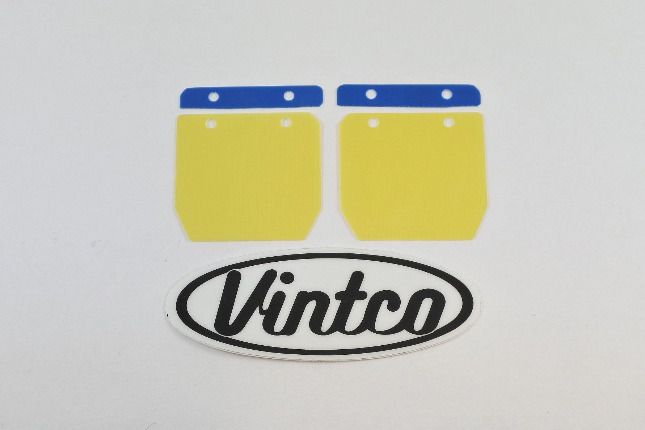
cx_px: 322
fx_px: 663
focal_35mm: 37
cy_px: 215
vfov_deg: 35.9
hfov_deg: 51.9
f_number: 4
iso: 400
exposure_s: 1/200
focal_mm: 14
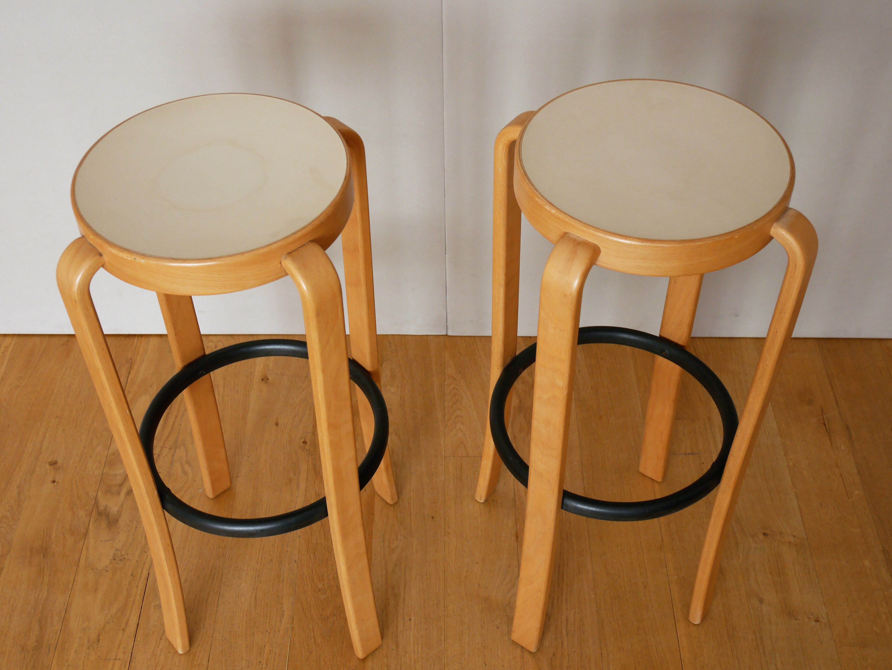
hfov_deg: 42.9
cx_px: 446
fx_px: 1134
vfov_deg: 32.9
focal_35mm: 44
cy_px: 335
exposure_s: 1/60
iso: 640
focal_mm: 22
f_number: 4.9
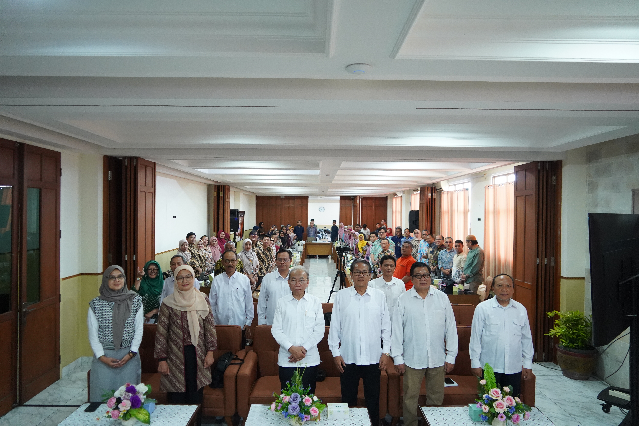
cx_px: 320
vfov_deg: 53.1
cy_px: 213
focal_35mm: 24
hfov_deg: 73.7
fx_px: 426
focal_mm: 24
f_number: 4
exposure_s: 1/100
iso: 6400
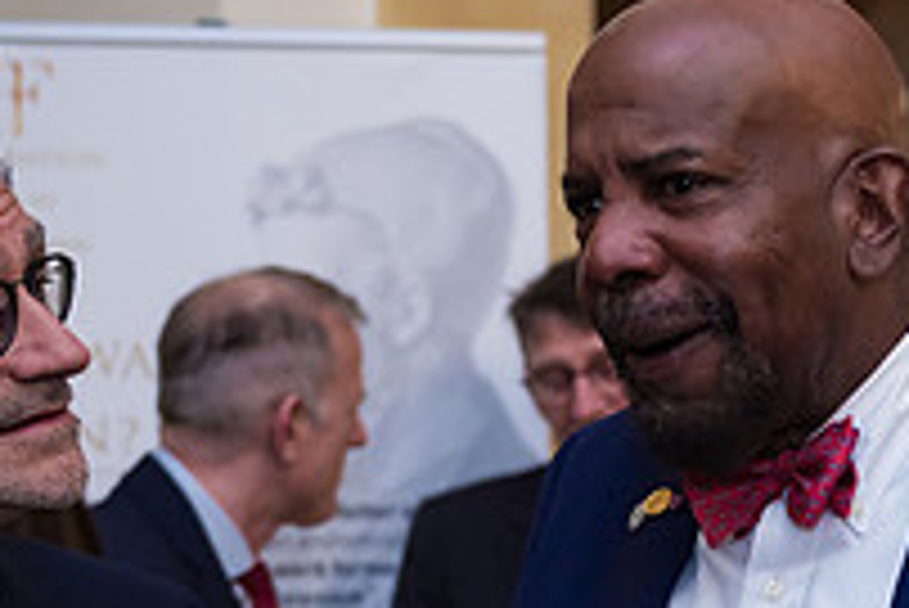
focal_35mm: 109
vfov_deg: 12.5
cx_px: 788
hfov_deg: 18.5
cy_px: 590
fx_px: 2754
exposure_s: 1/200
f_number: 3.2
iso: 1600
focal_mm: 38
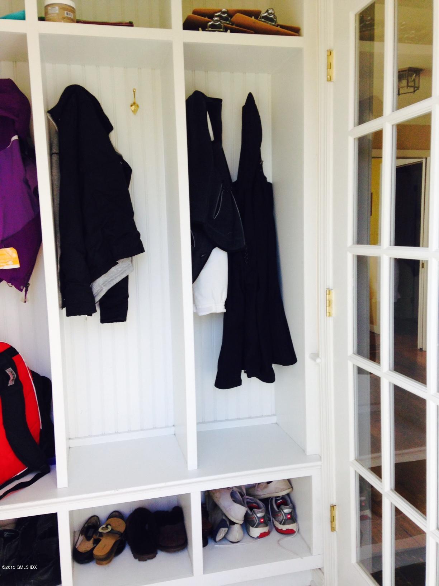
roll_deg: +0.7
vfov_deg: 55.4
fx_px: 558
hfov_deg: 42.9
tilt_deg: -5.2
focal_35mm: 33
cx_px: 220
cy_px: 293
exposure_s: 1/120
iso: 64
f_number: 2.4
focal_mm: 4.12
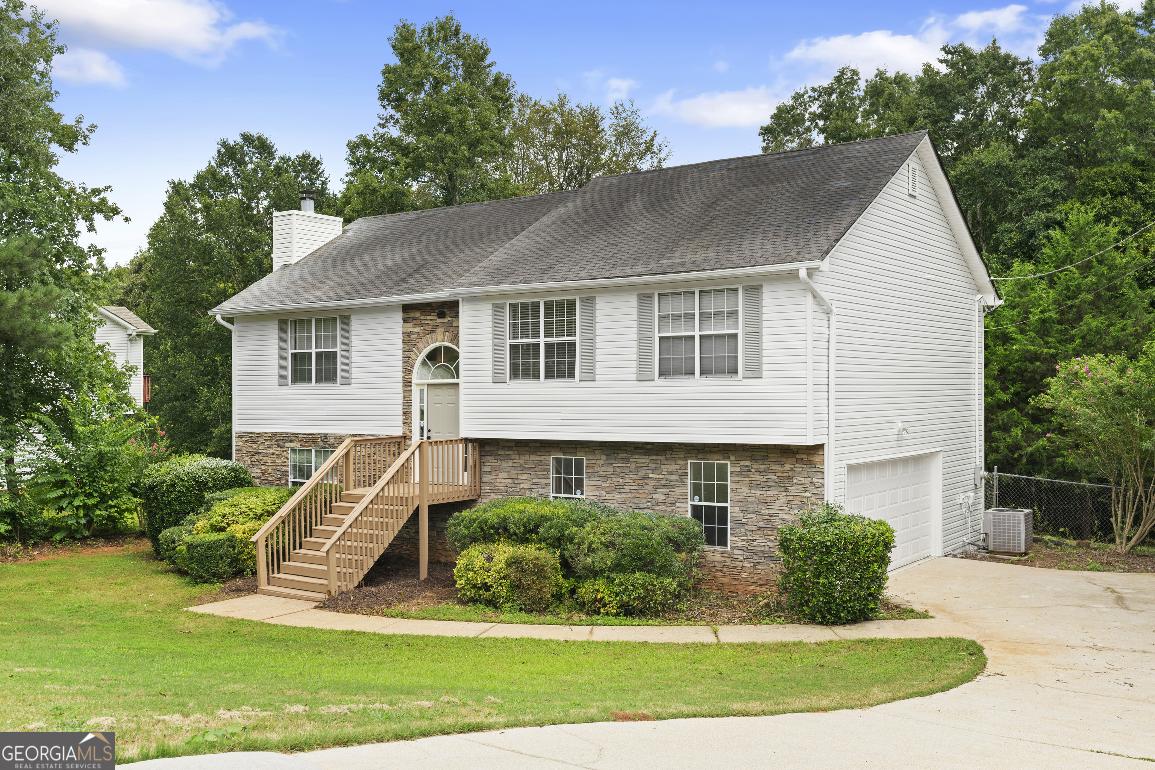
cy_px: 385
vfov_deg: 37.9
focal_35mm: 35
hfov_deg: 54.4
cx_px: 578
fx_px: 1123
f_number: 7.1
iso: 200
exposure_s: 1/50
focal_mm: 35
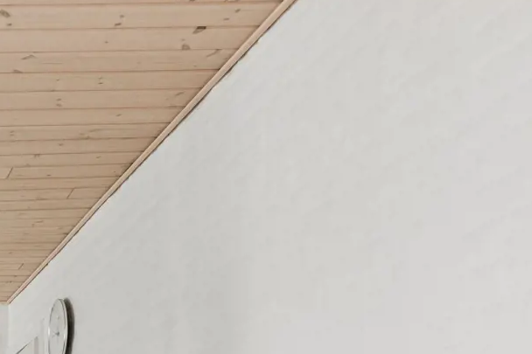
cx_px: -206
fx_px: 886
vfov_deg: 19.6
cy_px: 533
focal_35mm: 60
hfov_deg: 26.7
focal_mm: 19
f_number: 8
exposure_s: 1/50
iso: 800
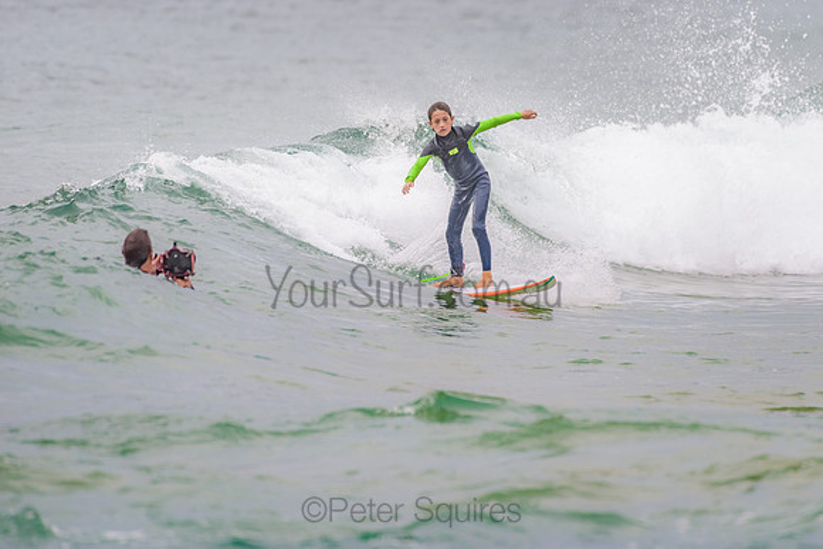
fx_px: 14015
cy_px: 212
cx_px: 495
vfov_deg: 2.2
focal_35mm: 613
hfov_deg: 3.4
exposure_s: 1/800
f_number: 5.6
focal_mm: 500
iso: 320
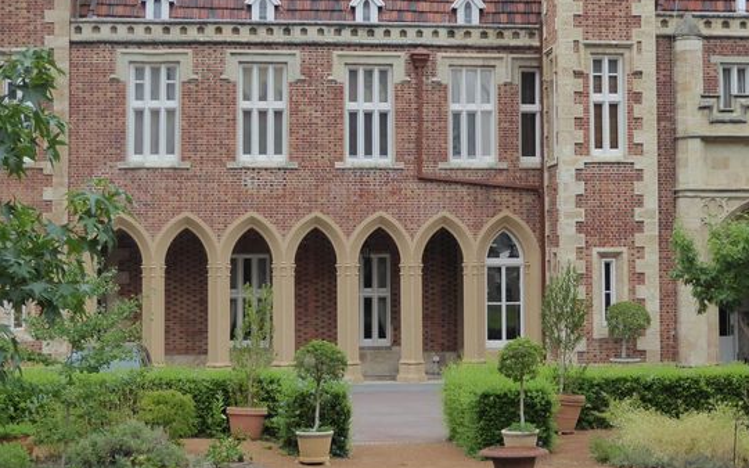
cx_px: 464
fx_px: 1694
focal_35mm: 83
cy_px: 145
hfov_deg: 24.9
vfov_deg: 15.7
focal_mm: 9
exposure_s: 1/160
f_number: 4.1
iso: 160
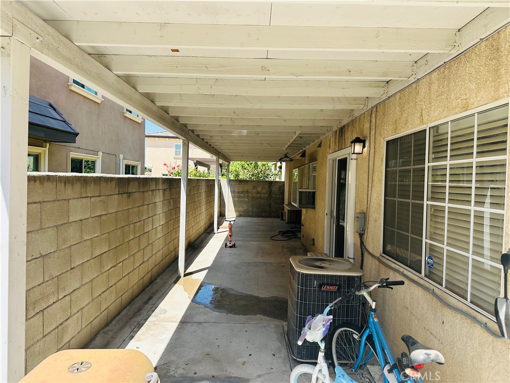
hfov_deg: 71.6
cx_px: 255
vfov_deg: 56.8
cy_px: 192
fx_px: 354
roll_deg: -2.7
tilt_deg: -1.6
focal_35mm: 24
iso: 80
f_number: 1.78
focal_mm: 6.86
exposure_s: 1/1412
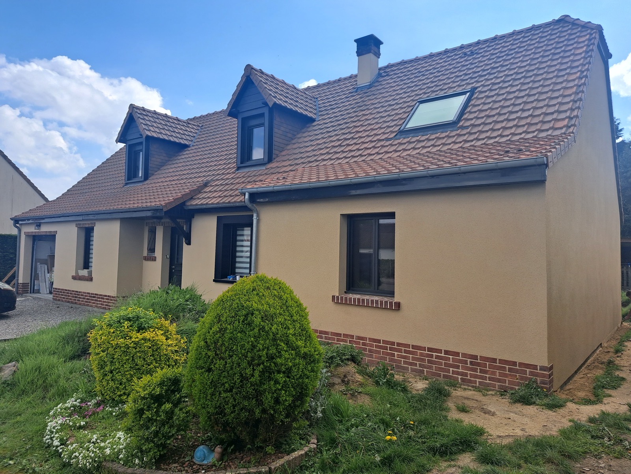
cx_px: 316
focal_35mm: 24
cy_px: 237
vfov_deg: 56.8
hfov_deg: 71.6
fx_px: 437
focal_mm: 5.23
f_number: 1.8
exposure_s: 1/841
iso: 50
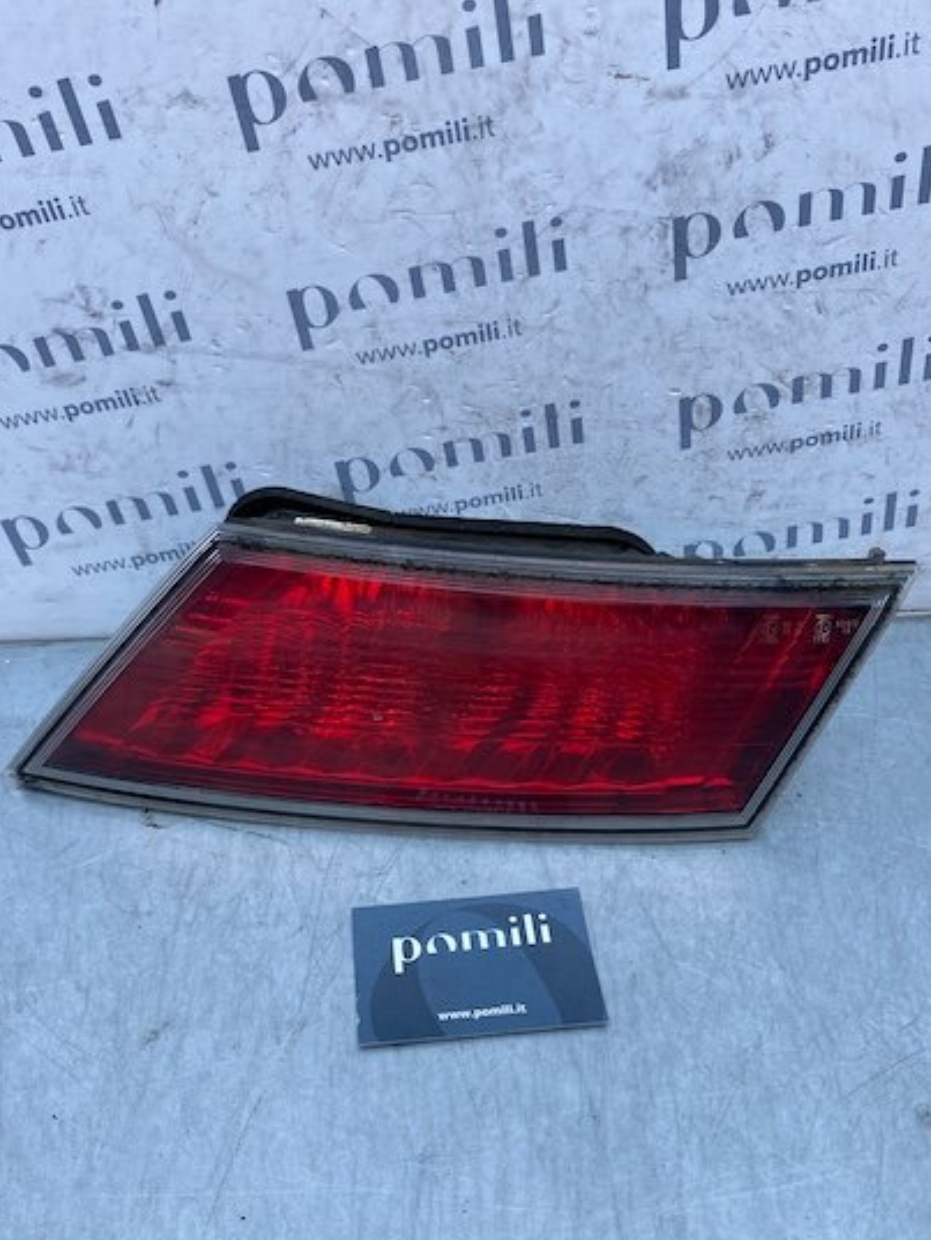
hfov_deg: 45.5
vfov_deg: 58.3
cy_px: 665
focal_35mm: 31
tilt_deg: -42.6
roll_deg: +1.2
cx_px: 471
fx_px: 1111
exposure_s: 1/919
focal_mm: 4.25
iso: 32
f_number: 1.8
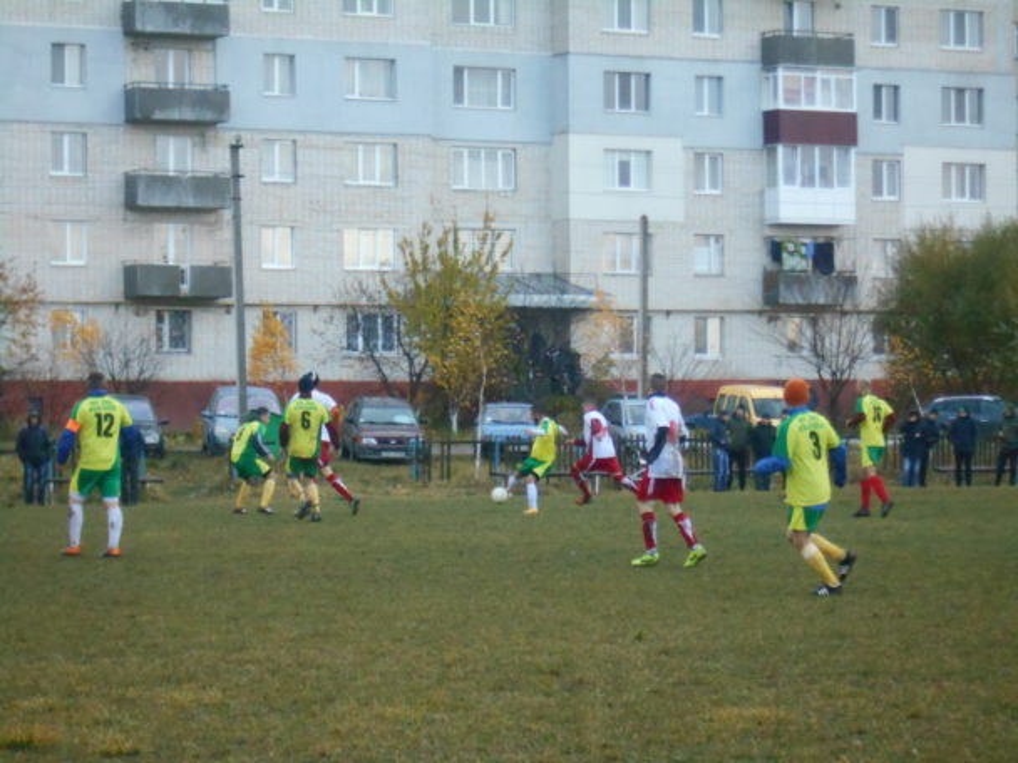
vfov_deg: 11.4
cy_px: 382
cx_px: 509
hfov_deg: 15.2
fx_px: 3823
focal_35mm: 130
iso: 800
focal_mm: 23
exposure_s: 1/200
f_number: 6.5
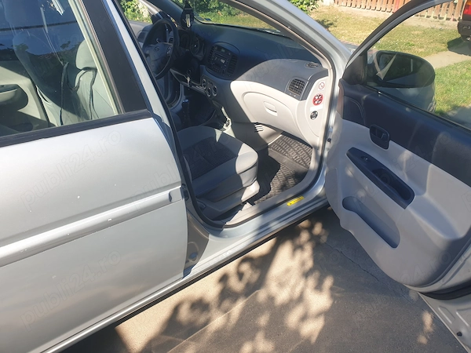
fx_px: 354
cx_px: 236
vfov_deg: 53.1
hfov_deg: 67.3
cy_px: 176
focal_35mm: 26
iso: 50
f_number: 2.4
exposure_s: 1/496
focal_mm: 4.3
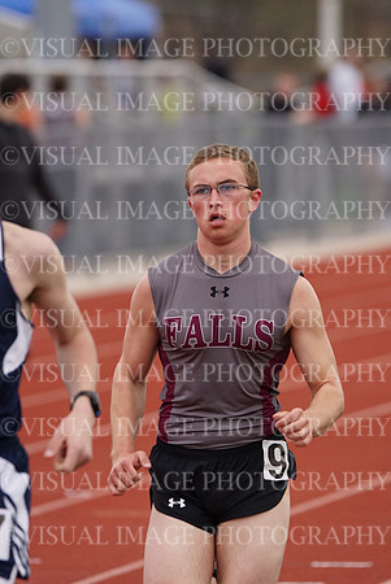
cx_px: 196
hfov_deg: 2.8
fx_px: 8045
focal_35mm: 495
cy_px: 292
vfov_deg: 4.2
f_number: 5.6
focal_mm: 330
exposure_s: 1/800
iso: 1250
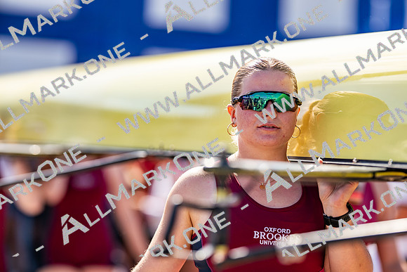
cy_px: 136
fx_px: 1527
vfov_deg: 10.2
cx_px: 204
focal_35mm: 135
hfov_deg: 15.2
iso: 64
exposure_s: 1/2000
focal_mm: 135
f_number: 1.8
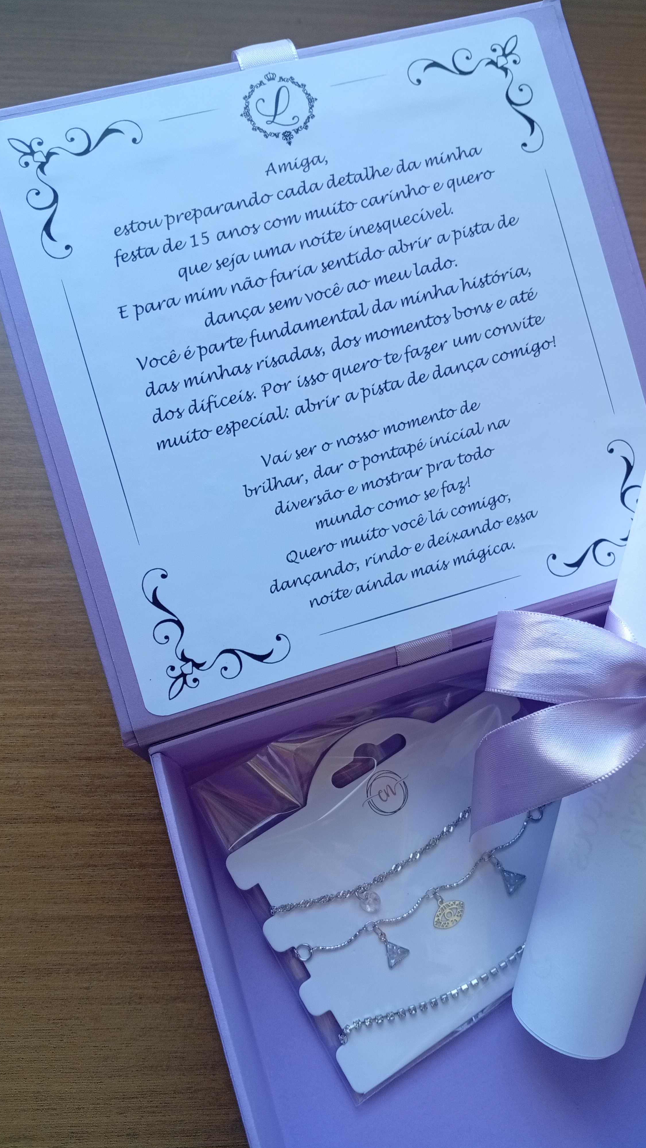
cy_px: 571
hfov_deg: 38.9
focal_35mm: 30
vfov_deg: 64.3
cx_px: 367
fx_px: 914
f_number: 1.8
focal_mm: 3.98
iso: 199
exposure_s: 1/60
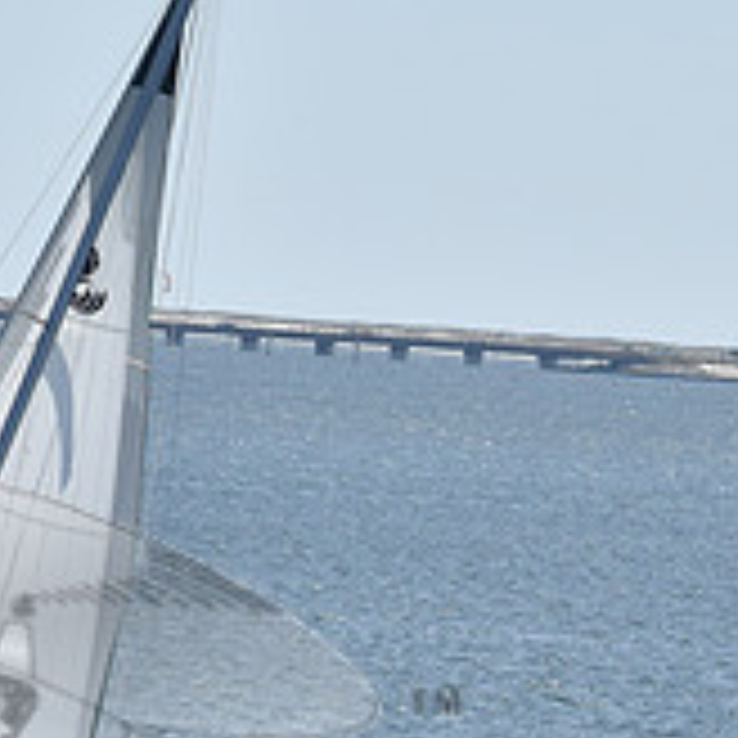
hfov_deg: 2.6
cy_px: 688
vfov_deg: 2.6
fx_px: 16330
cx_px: 110
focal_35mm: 677
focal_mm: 150
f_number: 11
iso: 400
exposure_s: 1/1000
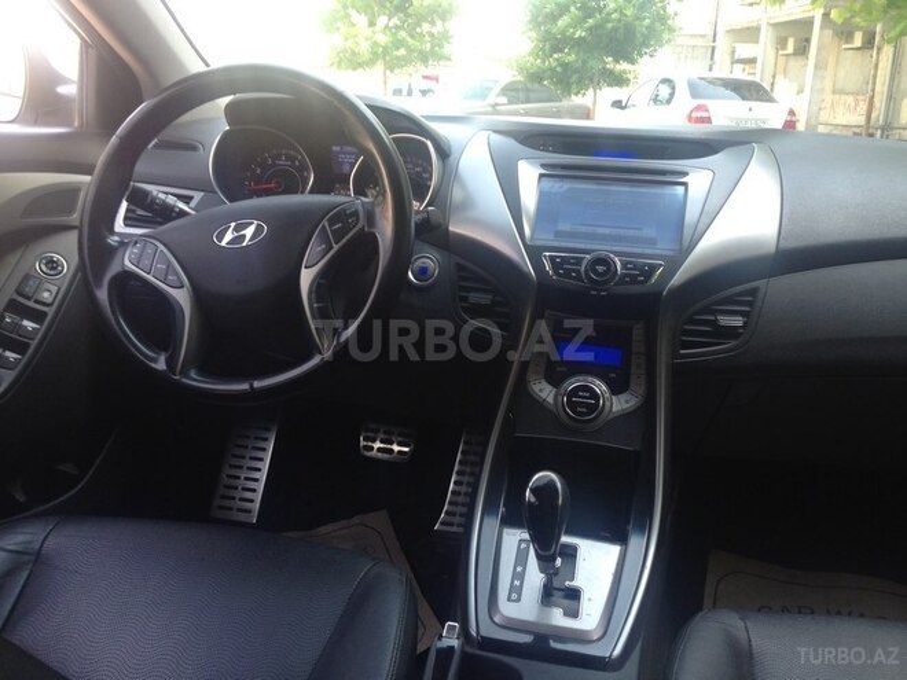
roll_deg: -1.1
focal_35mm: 33
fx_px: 865
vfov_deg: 42.9
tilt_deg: -14.0
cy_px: 340
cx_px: 454
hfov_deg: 55.4
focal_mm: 4.12
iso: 50
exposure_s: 1/60
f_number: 2.4
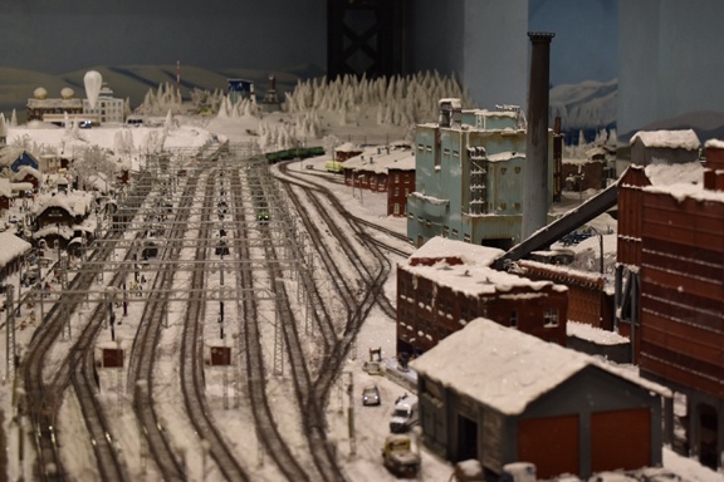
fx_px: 1448
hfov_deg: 28.1
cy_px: 241
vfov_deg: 18.9
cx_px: 362
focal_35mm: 72
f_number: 5.3
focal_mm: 48
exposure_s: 1/60
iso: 400
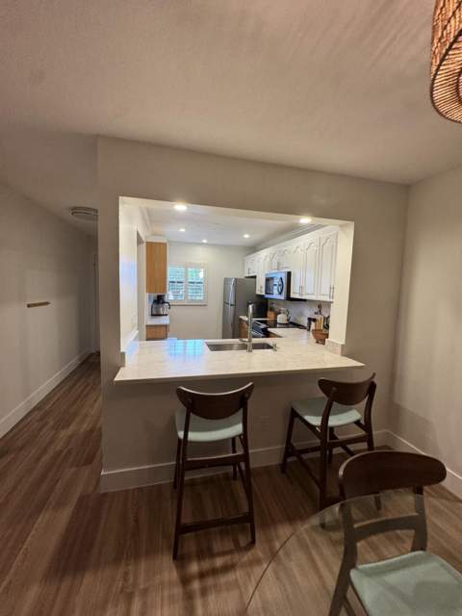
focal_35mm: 14
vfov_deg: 102.1
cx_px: 231
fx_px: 249
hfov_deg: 85.7
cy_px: 308
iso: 200
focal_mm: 2.22
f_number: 2.2
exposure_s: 1/120
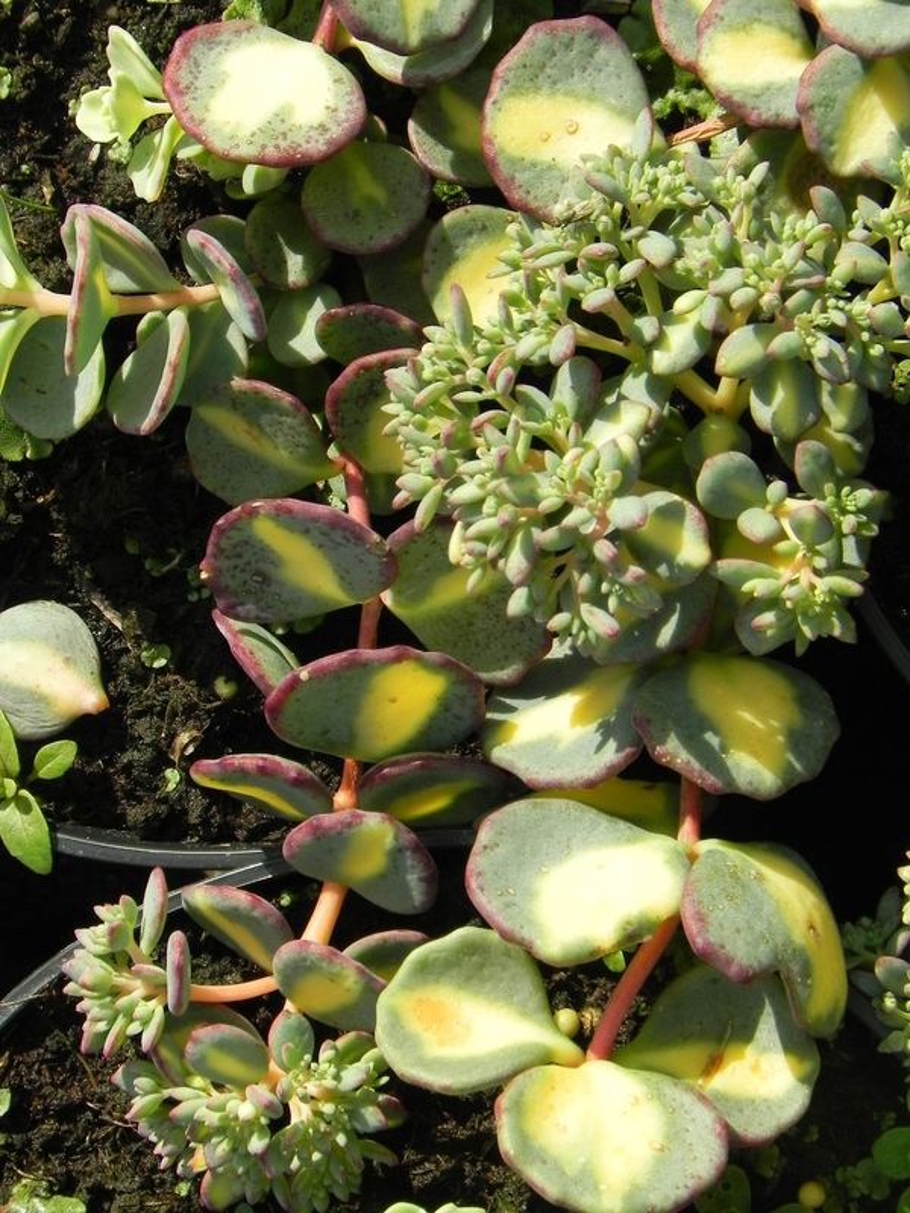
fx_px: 8658
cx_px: 455
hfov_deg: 6.0
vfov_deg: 8.0
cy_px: 606
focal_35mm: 247
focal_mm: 44
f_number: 6.3
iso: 160
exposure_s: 1/500
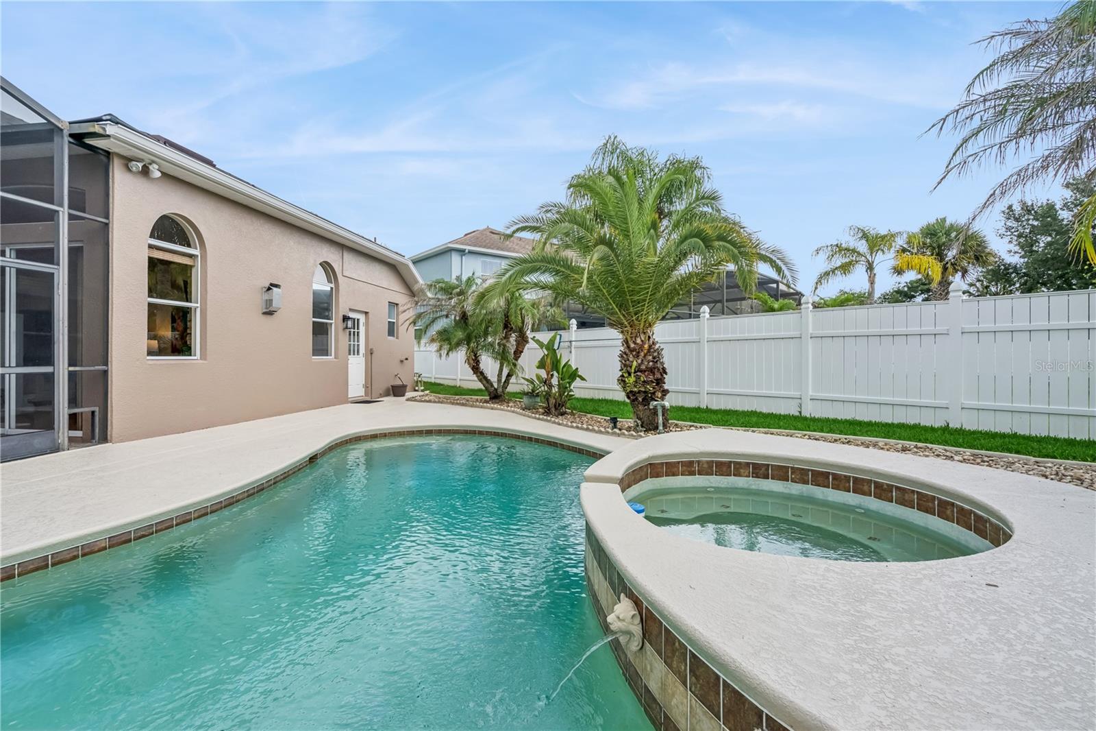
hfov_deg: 96.7
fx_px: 487
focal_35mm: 16
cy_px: 366
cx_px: 548
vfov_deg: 73.7
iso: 400
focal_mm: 16
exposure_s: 1/200
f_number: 9
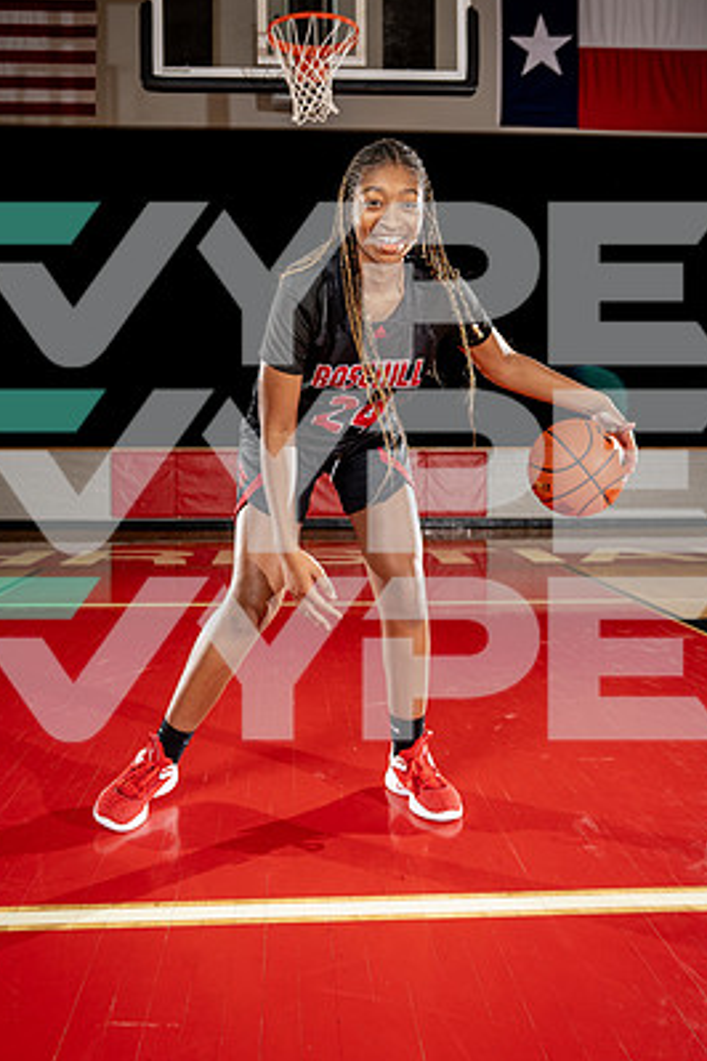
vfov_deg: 54.3
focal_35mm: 35
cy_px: 473
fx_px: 1031
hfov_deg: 37.8
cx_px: 338
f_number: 4.5
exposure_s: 1/250
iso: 400
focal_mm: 31
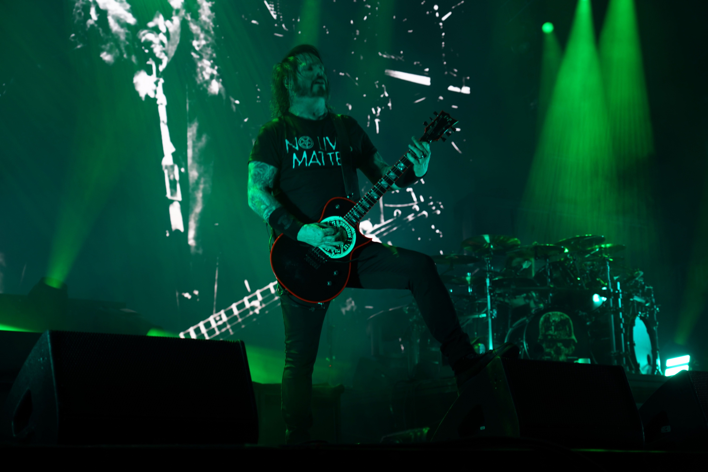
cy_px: 236
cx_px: 354
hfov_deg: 31.0
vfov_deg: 20.9
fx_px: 1278
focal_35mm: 65
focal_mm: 65
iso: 250
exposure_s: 1/80
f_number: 4
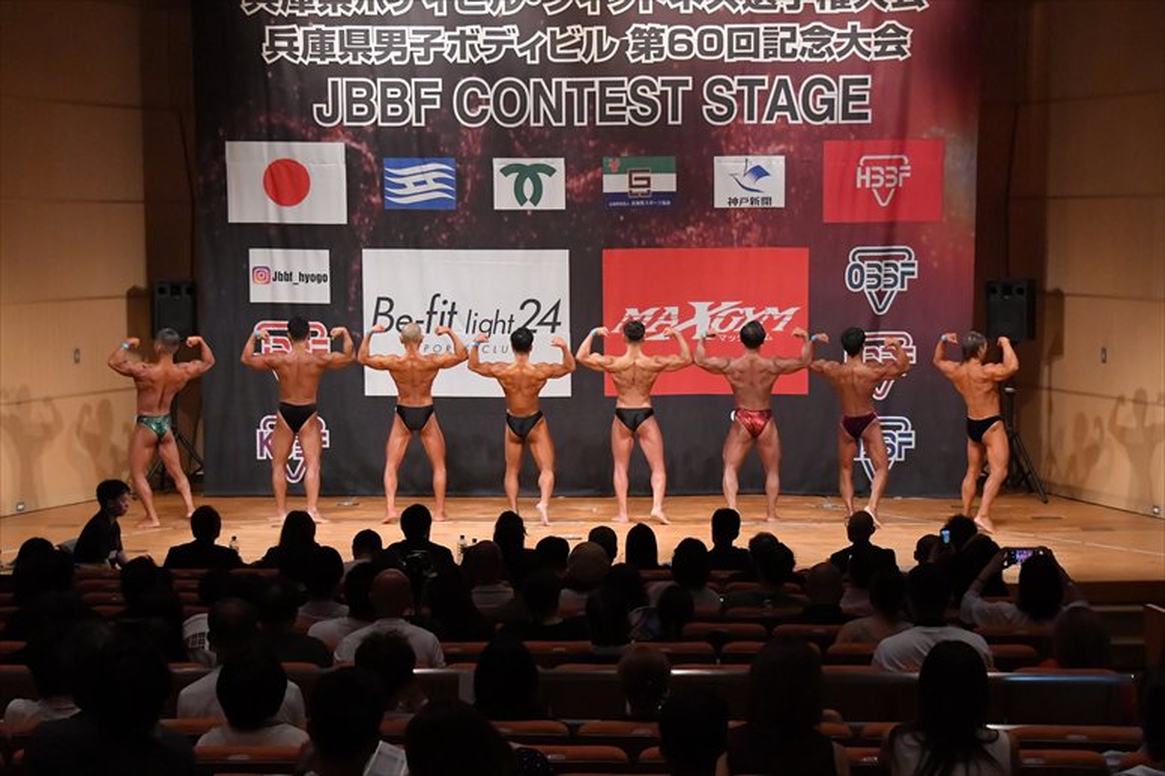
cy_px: 388
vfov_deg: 16.2
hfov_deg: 24.2
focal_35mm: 84
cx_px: 582
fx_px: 2717
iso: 8000
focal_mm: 56
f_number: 5.6
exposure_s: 1/400
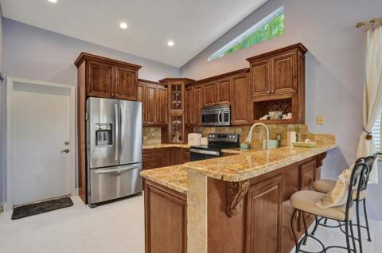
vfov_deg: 73.5
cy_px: 126
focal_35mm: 16
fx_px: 169
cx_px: 191
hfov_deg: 96.8
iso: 640
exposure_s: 1/60
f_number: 8
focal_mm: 16
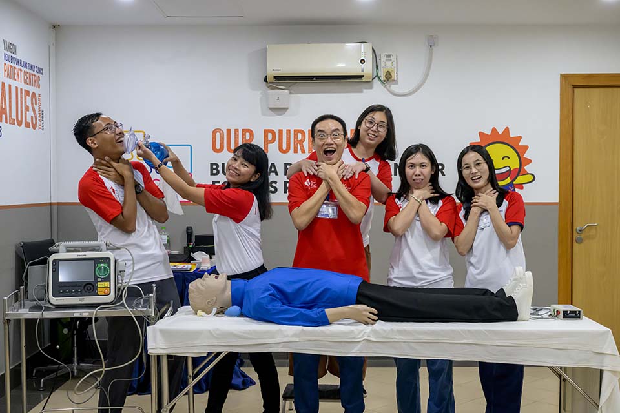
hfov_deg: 41.9
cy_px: 206
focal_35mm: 47
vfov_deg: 28.6
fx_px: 809
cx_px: 310
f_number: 6.3
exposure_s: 1/250
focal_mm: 47
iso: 5600
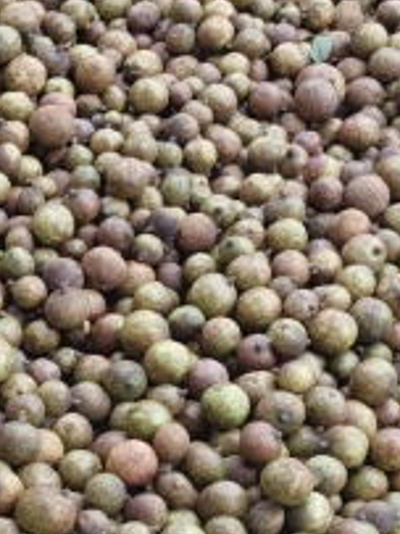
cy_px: 525
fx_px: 2190
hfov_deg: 9.9
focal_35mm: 142
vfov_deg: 13.7
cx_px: -329
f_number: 2
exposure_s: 1/304
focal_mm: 5.72
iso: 50
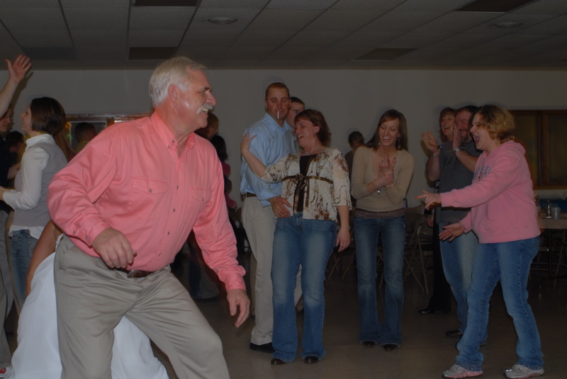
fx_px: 828
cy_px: 190
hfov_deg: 37.8
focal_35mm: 52
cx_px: 284
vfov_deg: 25.8
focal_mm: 35
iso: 100
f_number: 2.8
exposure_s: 1/8
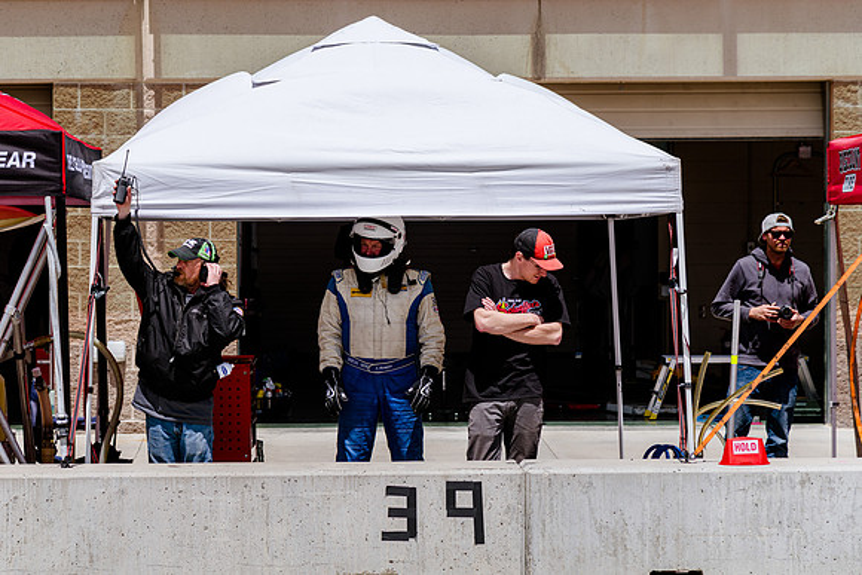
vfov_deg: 9.7
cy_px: 240
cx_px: 360
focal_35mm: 141
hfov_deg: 14.5
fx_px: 3377
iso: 64
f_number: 5.6
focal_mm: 120
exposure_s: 1/640
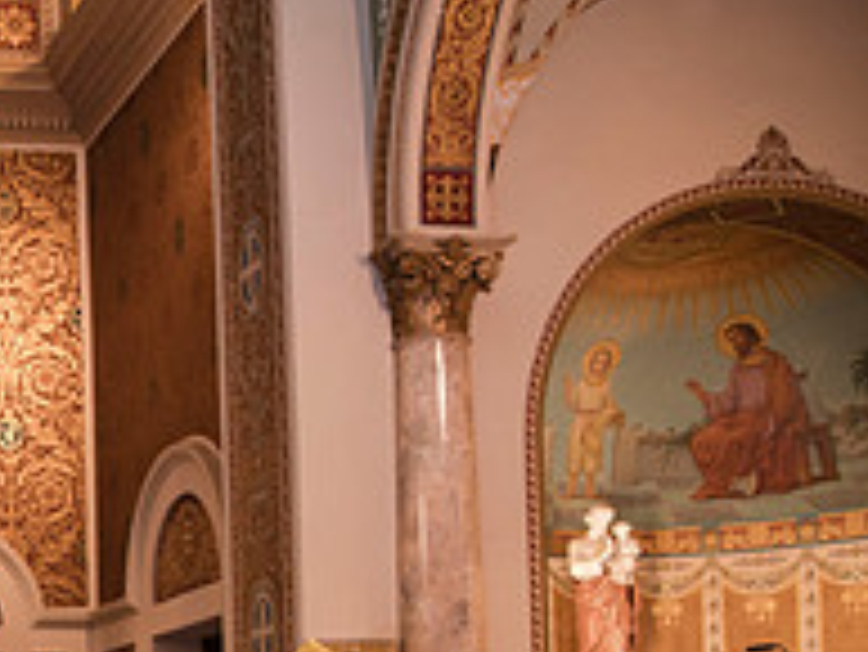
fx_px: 1781
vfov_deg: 19.7
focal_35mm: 71
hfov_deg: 22.7
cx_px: -409
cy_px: 751
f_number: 3.2
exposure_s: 1/60
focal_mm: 24
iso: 800
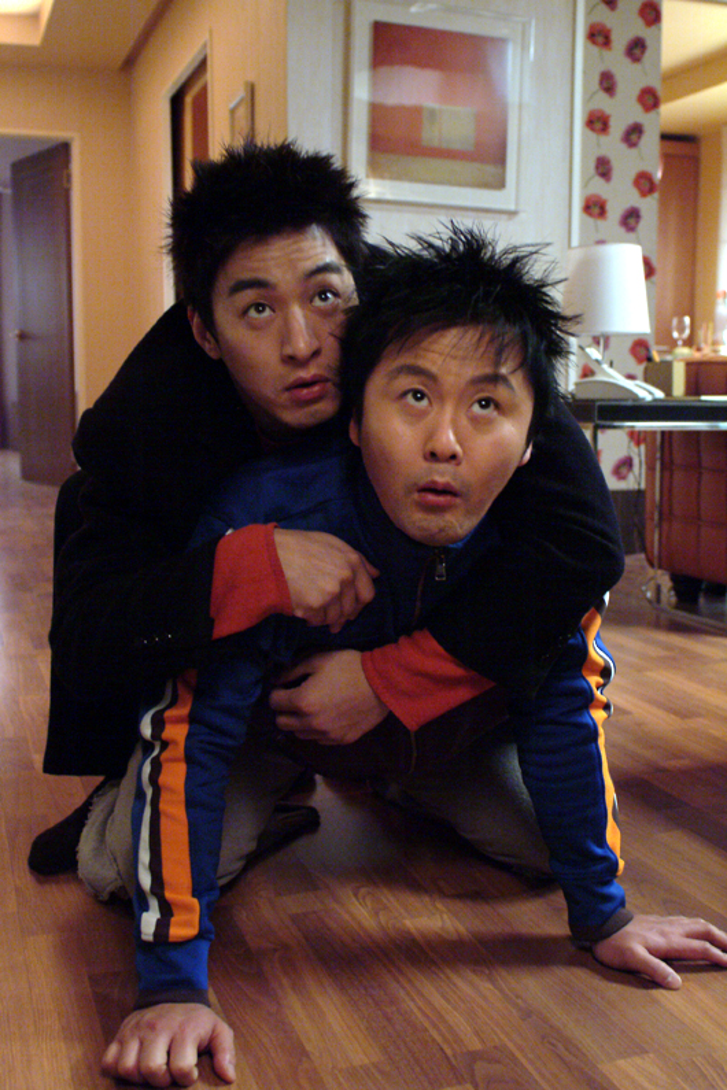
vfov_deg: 53.1
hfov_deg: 36.9
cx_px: 364
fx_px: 1090
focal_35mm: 36
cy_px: 545
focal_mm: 24
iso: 1600
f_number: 3.3
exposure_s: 1/60
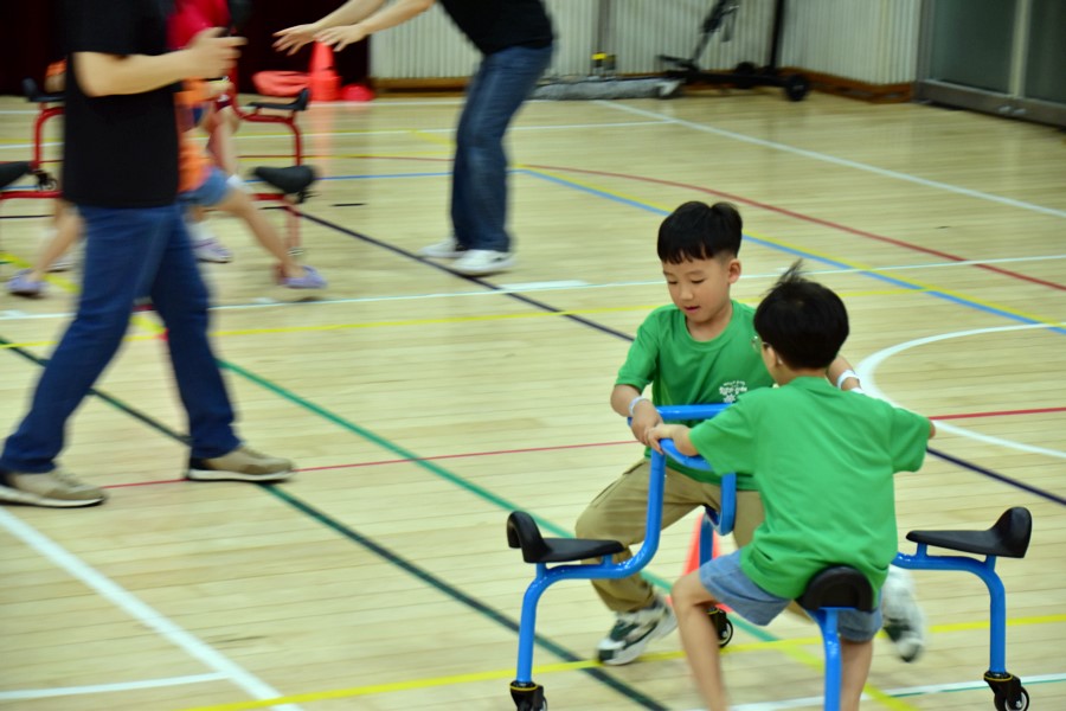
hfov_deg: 18.2
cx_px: 533
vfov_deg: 12.2
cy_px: 356
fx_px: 3331
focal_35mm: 112
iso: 800
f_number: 5.6
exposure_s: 1/50
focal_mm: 75
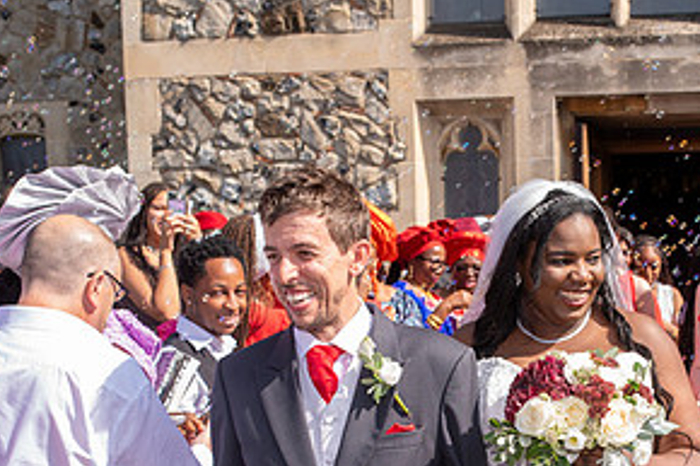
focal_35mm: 70
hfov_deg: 28.5
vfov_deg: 18.9
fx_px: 1360
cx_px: 509
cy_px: 461
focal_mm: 35
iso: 100
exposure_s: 1/250
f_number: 5.6
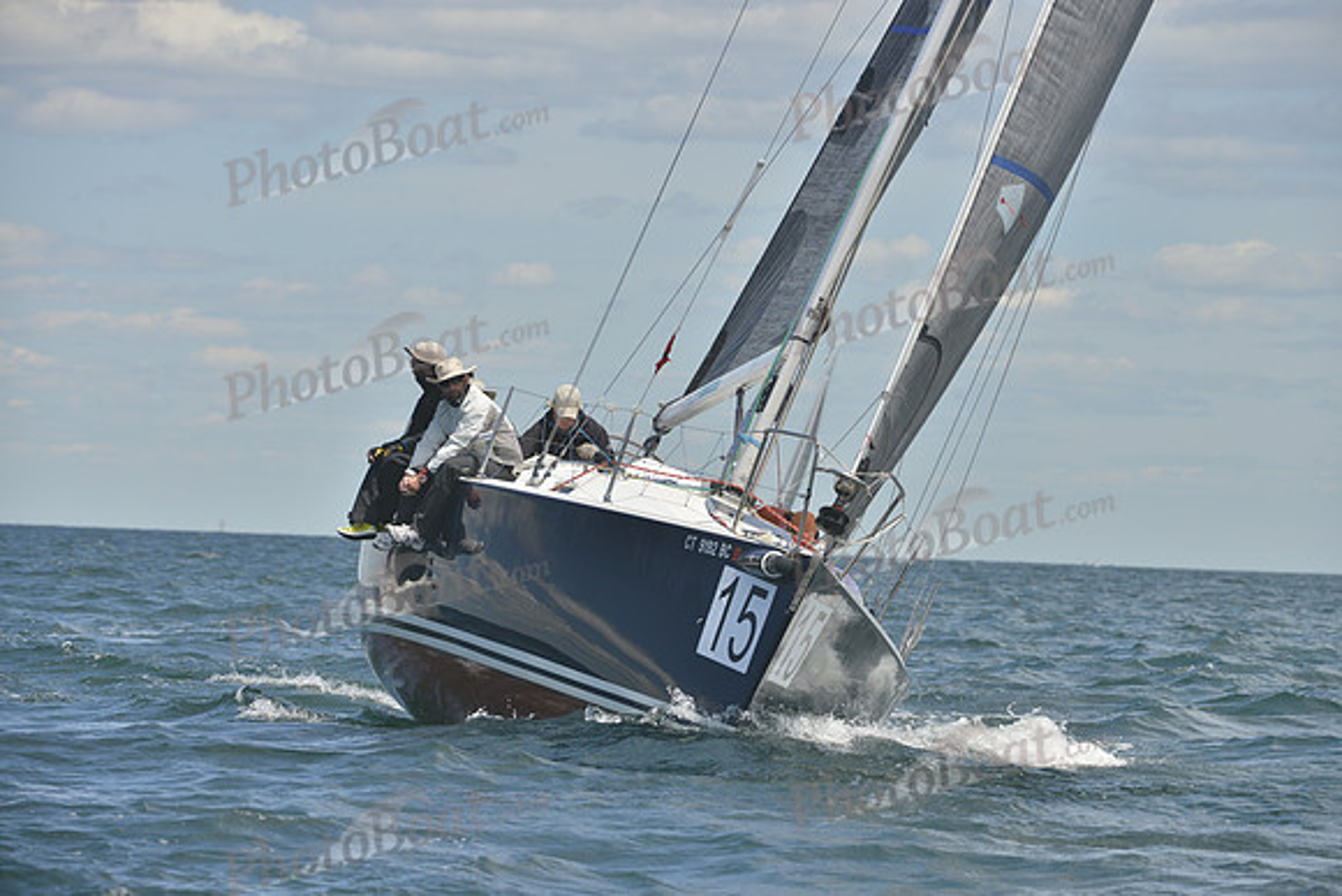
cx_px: 671
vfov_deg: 5.3
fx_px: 9694
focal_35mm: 260
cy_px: 448
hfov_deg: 7.9
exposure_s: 1/800
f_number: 10
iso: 280
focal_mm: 260
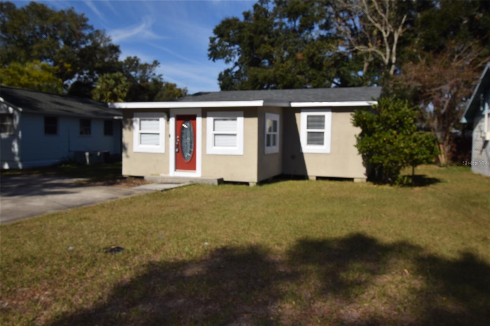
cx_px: 245
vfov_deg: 43.6
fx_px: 408
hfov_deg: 61.9
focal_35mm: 30
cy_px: 163
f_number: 13
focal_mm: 20
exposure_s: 1/200
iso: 100
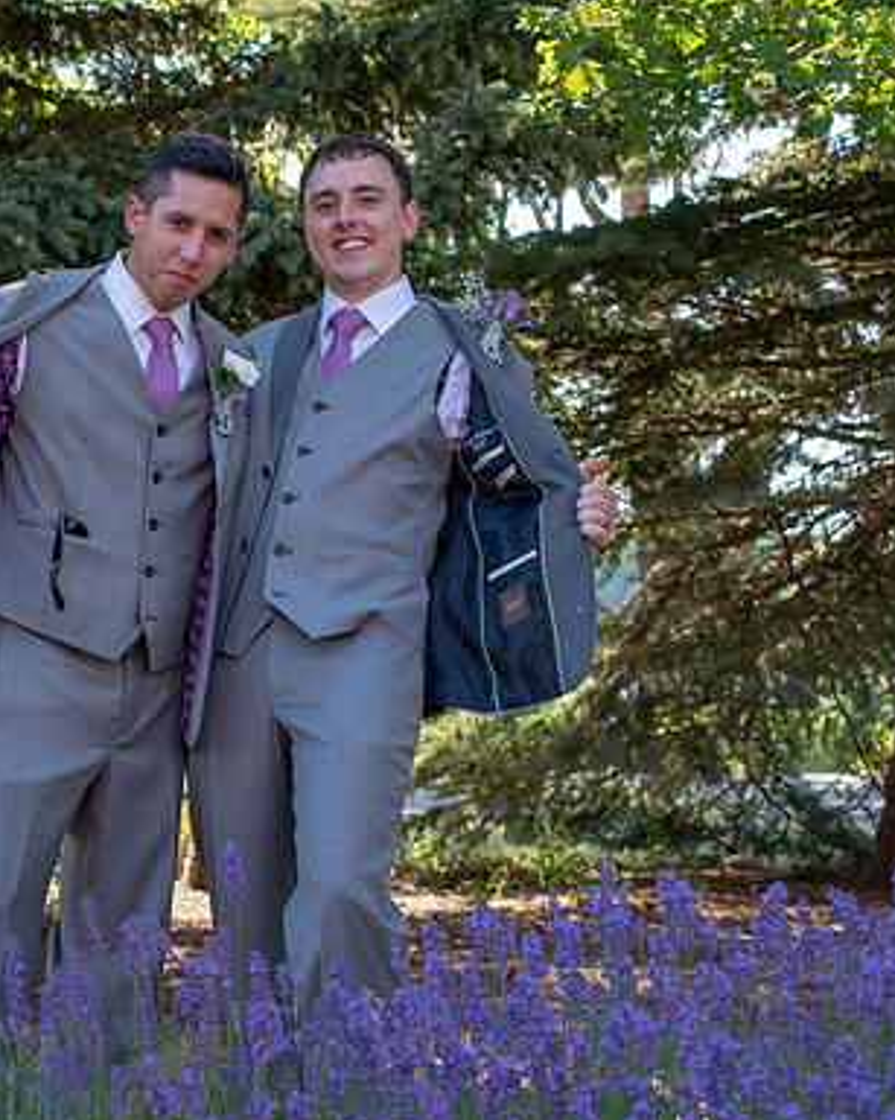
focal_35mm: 85
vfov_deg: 22.5
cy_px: 559
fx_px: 2816
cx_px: 140
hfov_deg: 17.9
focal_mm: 40
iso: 400
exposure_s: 1/160
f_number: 6.3
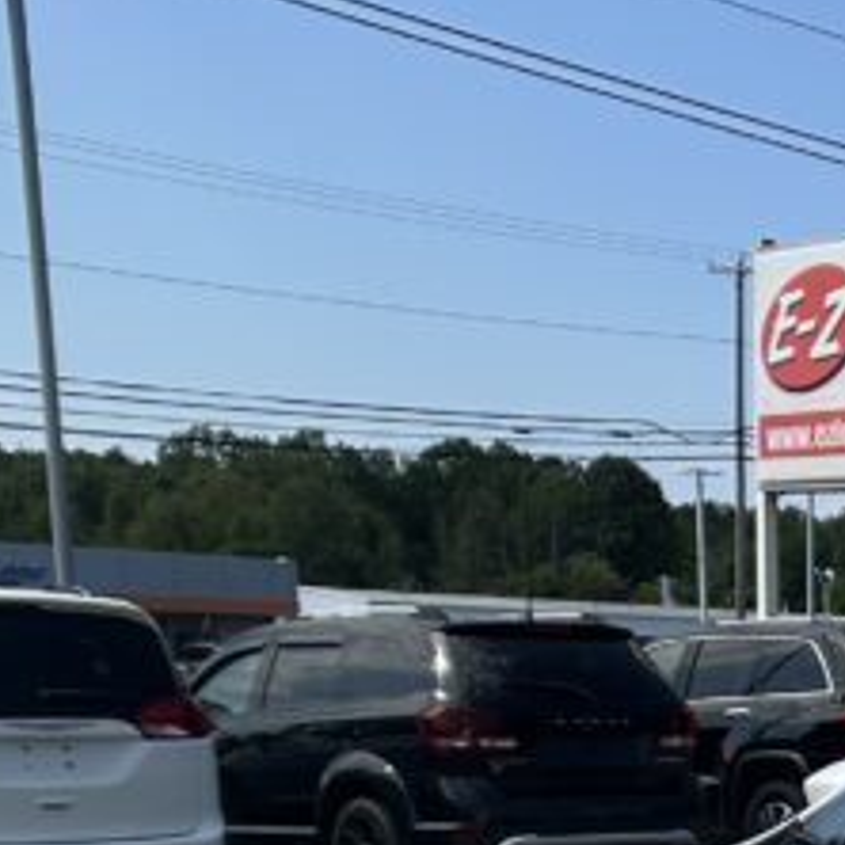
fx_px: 2927
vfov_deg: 15.4
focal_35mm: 106
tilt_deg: -14.0
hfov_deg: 15.6
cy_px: 1191
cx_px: 1115
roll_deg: -1.9
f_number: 1.5
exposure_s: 1/5587
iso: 50
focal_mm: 5.7
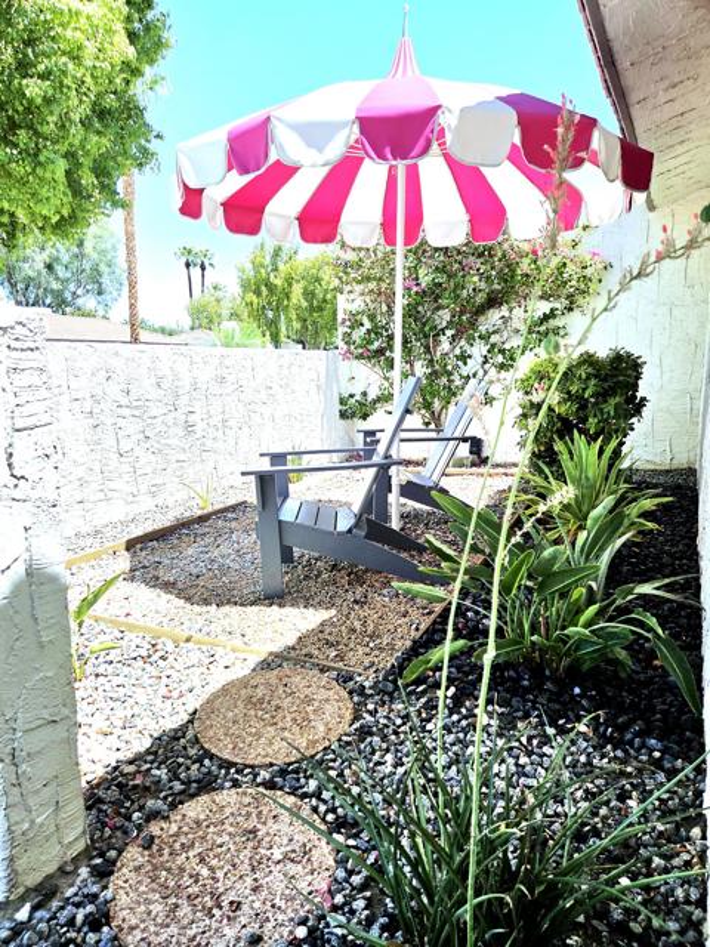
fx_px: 629
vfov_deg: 73.9
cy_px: 474
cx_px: 355
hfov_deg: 58.9
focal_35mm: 23
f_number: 1.8
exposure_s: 1/5000
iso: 80
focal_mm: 5.4
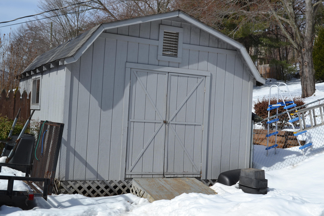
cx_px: 162
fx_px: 432
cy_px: 108
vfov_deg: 28.1
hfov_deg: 41.1
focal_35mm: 48
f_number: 9
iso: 100
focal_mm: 32
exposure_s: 1/320
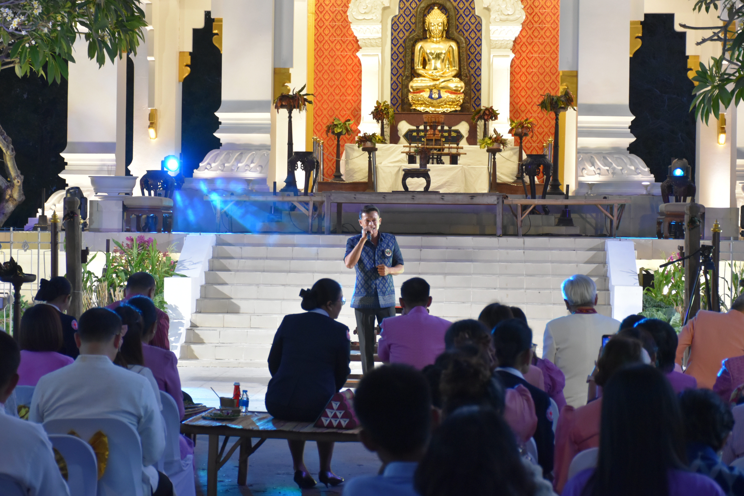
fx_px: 1860
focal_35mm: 90
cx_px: 372
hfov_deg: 22.6
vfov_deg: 15.2
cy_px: 248
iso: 1800
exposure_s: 1/60
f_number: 5
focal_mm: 60
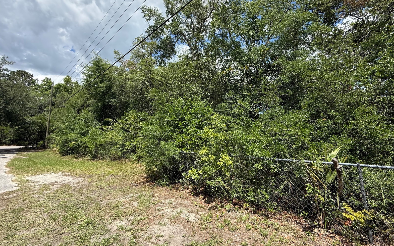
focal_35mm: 15
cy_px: 110
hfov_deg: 101.5
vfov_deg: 74.5
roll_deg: +0.2
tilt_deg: +9.3
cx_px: 198
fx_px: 161
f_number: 2.2
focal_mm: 2.22
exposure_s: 1/1235
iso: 64
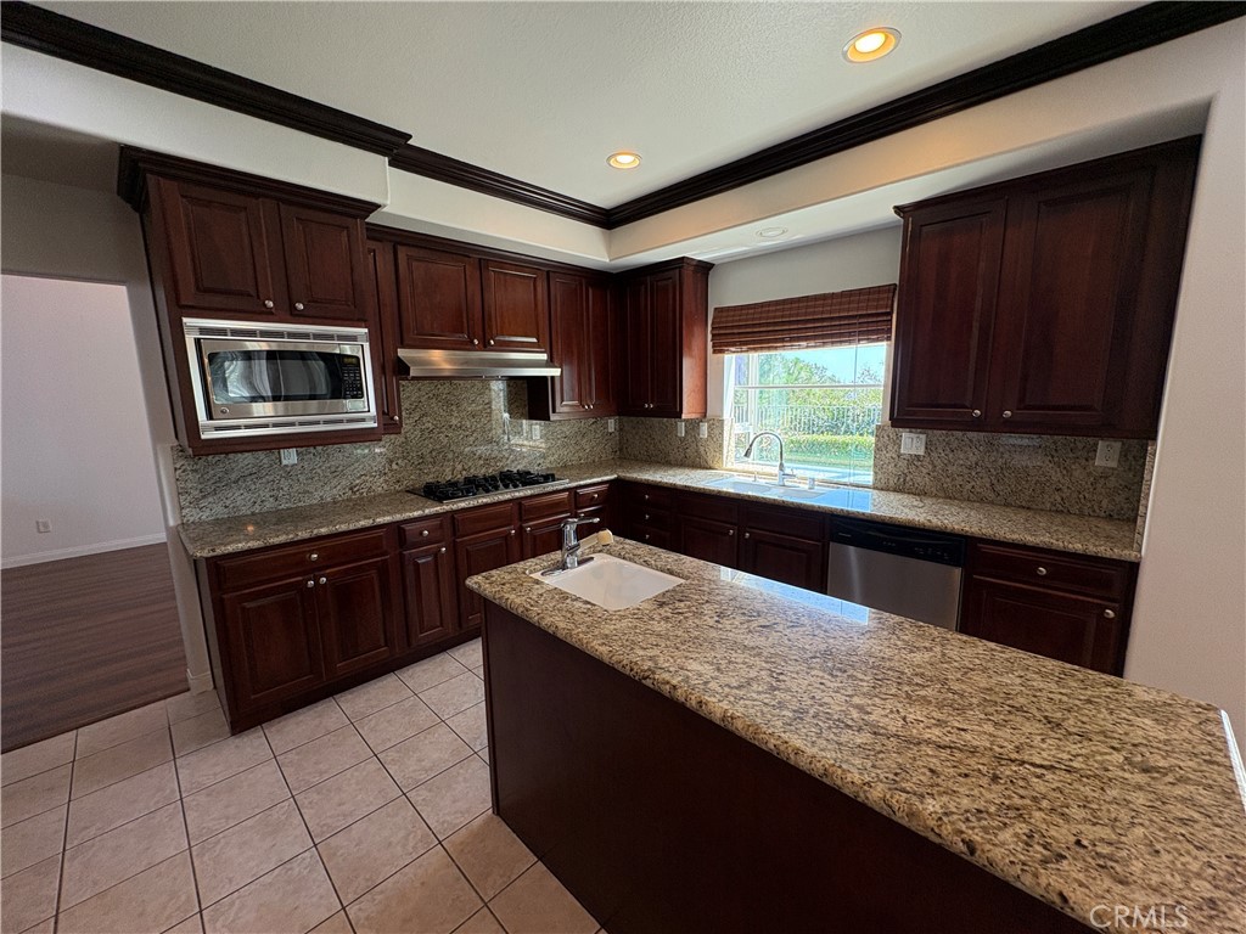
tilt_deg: -8.3
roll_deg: +1.9
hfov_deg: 102.1
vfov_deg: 85.7
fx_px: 504
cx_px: 623
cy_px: 467
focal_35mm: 14
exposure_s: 1/120
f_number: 2.2
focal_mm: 2.22
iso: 160
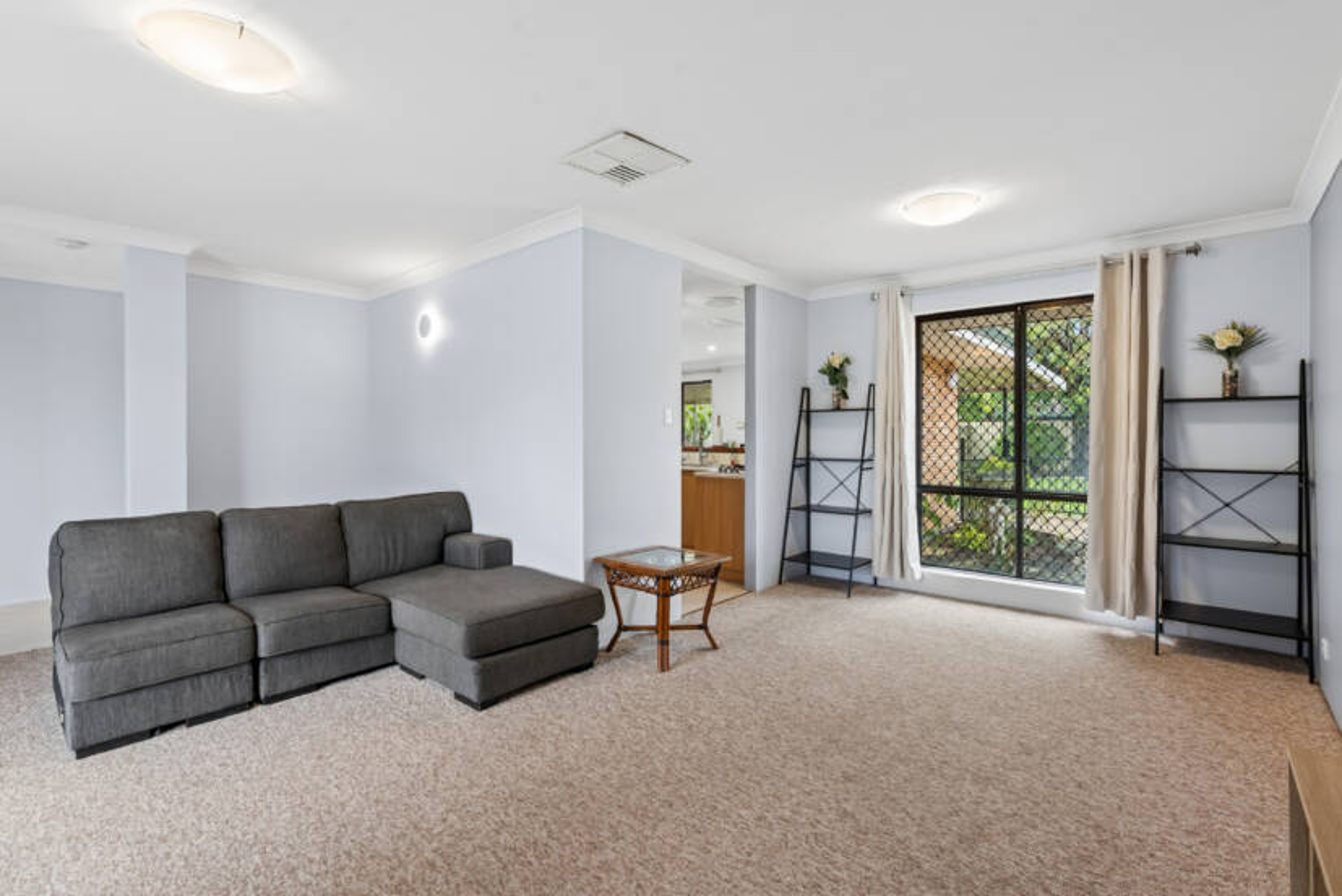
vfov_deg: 73.8
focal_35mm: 16
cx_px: 671
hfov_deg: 96.7
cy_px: 448
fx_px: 597
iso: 200
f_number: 8
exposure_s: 1/6
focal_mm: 16
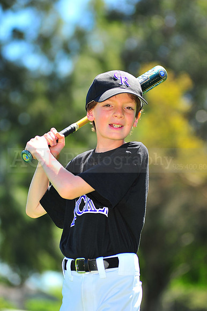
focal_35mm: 180
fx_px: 1554
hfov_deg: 7.6
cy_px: 156
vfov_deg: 11.4
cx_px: 104
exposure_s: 1/640
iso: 200
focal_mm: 180
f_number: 5
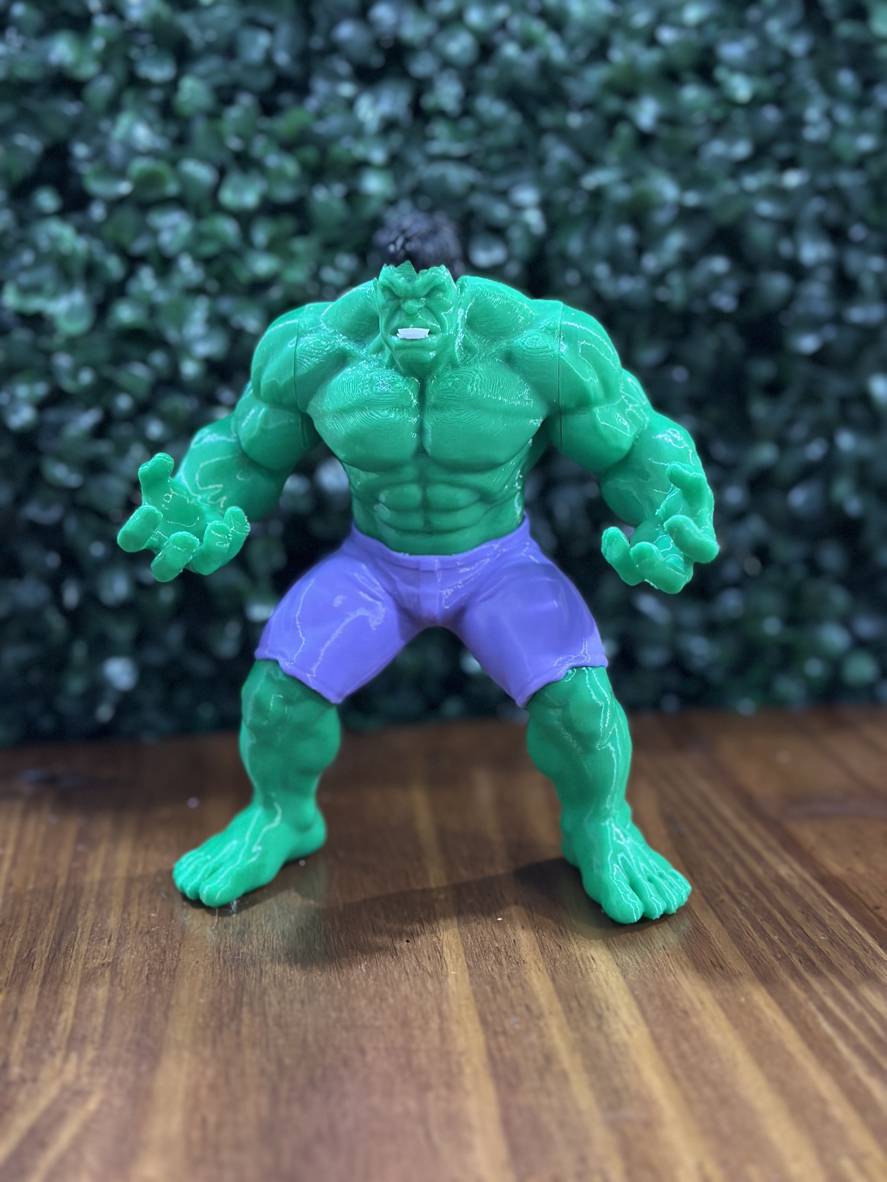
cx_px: 444
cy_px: 591
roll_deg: +0.5
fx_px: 1640
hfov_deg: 30.3
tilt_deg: -10.5
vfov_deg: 39.7
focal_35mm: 48
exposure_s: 1/33
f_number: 1.78
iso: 640
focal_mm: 6.86
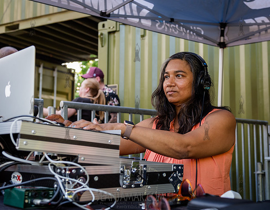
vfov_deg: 31.5
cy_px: 104
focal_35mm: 47
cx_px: 173
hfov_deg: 39.6
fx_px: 371
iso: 400
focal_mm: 38
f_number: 3.5
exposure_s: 1/125
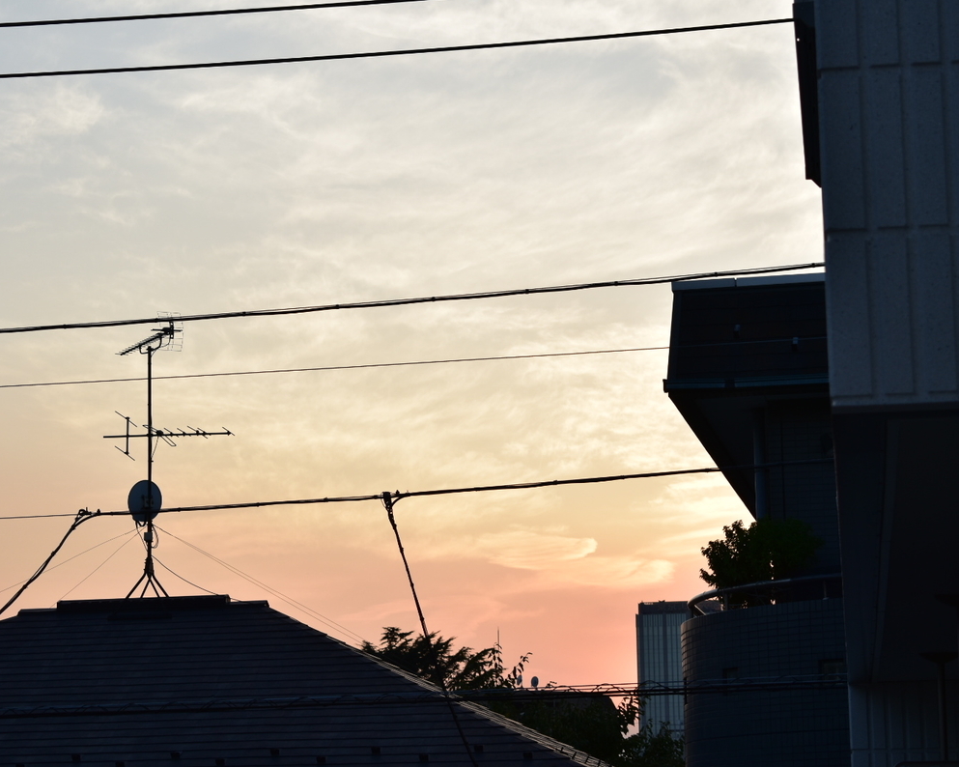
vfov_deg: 16.4
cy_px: 384
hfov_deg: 20.5
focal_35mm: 94
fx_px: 2655
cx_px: 465
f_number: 5.6
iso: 125
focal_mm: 55
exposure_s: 1/250
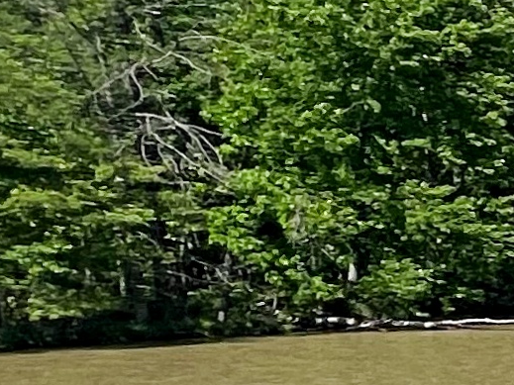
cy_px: 400
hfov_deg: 9.8
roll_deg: -0.7
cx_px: 1769
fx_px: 1499
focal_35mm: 101
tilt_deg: -6.2
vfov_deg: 14.4
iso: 32
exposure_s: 1/1292
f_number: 1.8
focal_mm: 1.57
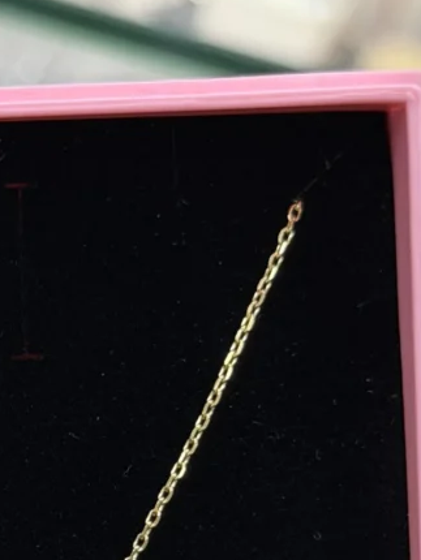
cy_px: 562
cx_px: -69
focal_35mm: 119
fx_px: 1928
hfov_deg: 12.2
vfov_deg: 16.2
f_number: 1.78
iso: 64
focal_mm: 6.76
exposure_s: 1/236
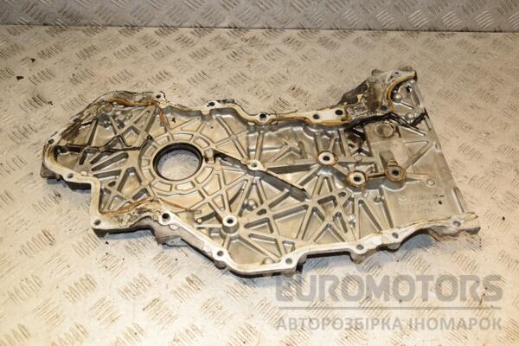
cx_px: 260
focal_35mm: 36
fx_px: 519
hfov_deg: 53.1
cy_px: 173
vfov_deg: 36.9
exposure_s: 1/200
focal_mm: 24
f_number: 6.3
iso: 800
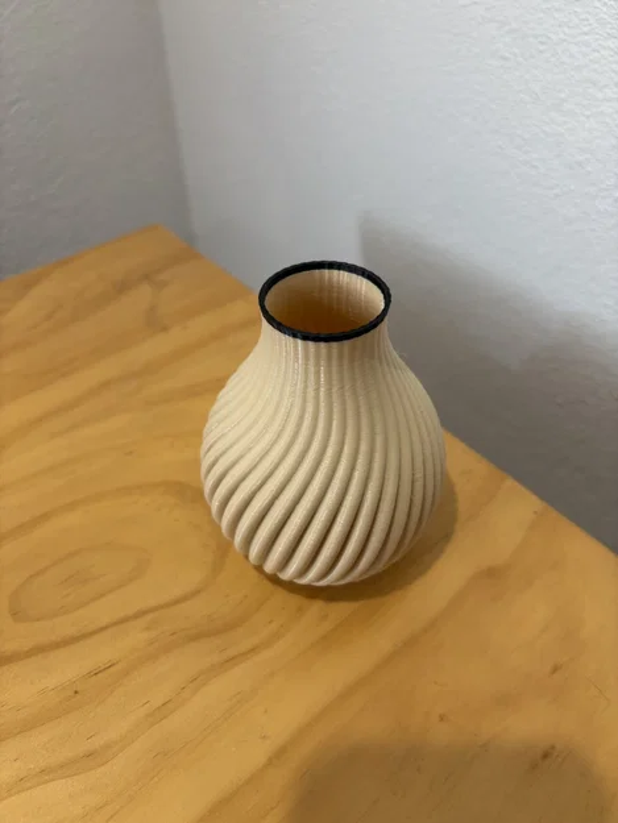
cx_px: 309
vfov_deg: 67.3
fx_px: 619
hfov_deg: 53.1
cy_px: 412
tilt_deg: -42.6
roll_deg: +1.1
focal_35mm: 26
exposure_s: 1/50
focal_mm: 5.96
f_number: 1.6
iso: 80
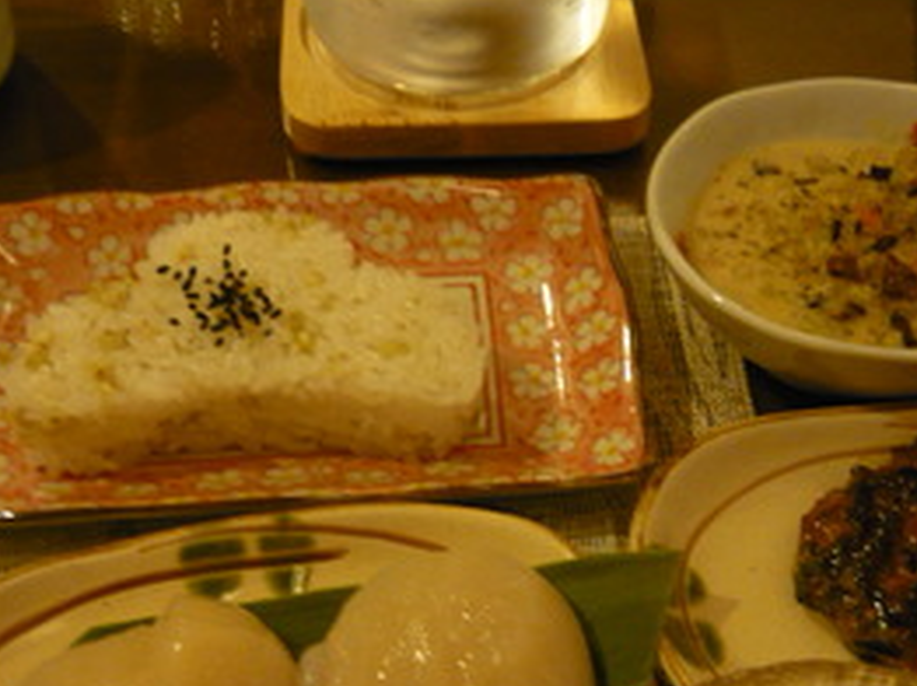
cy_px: 446
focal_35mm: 53
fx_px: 1403
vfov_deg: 27.3
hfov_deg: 36.1
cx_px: 525
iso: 400
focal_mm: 5.5
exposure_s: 1/8
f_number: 2.8
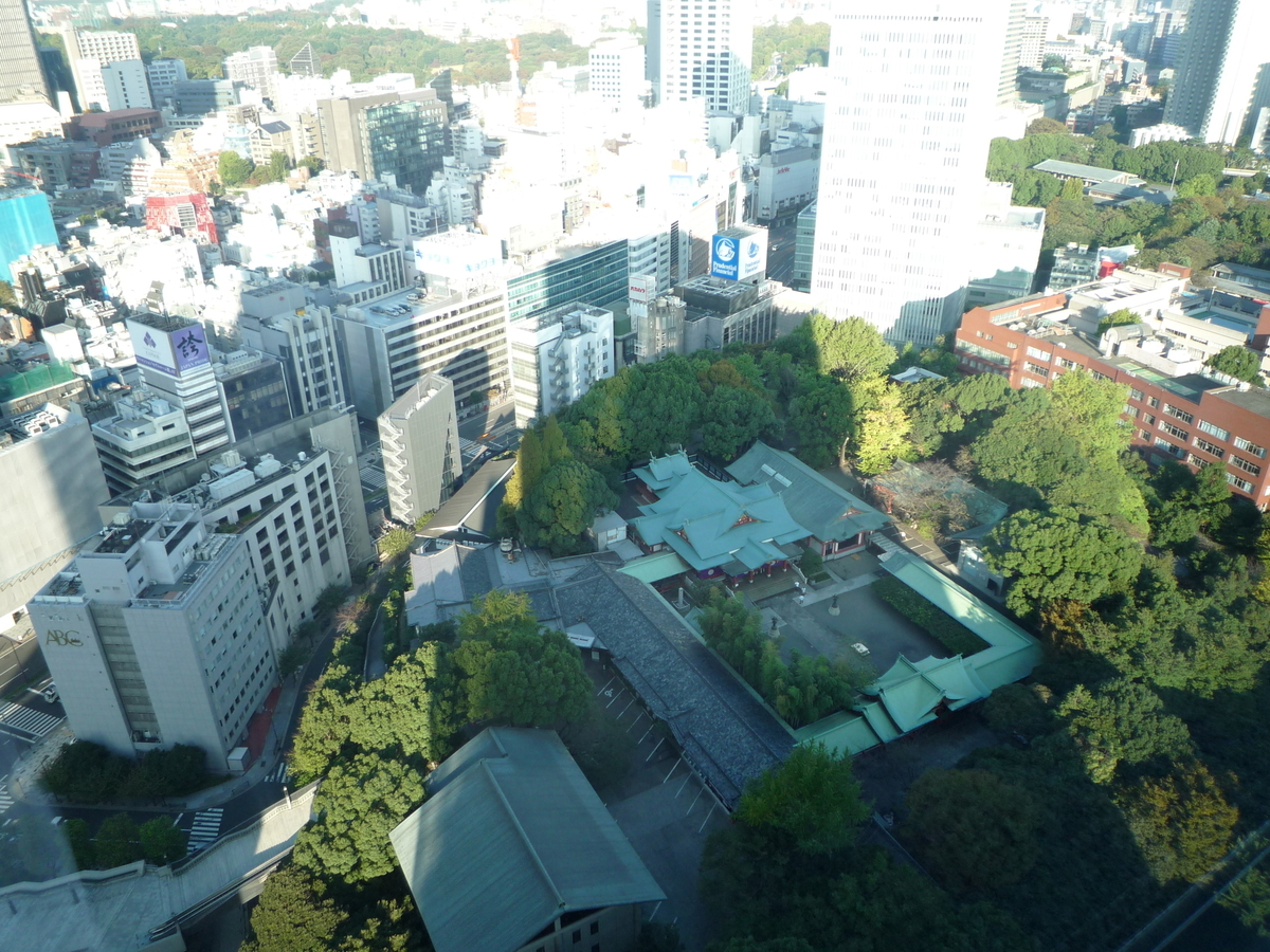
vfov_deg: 54.9
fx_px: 917
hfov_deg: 69.4
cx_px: 635
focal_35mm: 25
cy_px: 476
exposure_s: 1/200
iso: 100
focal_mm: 4.4
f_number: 2.8
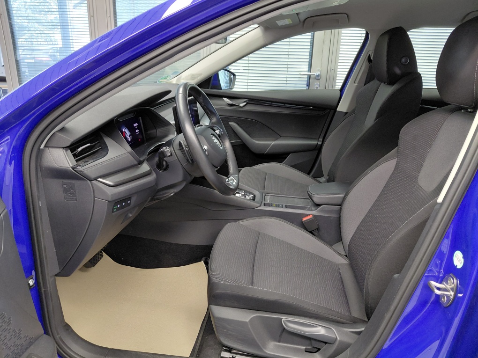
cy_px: 179
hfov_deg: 69.4
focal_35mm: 25
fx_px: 345
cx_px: 239
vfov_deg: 54.9
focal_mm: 4.69
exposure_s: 1/50.1
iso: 320
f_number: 1.8
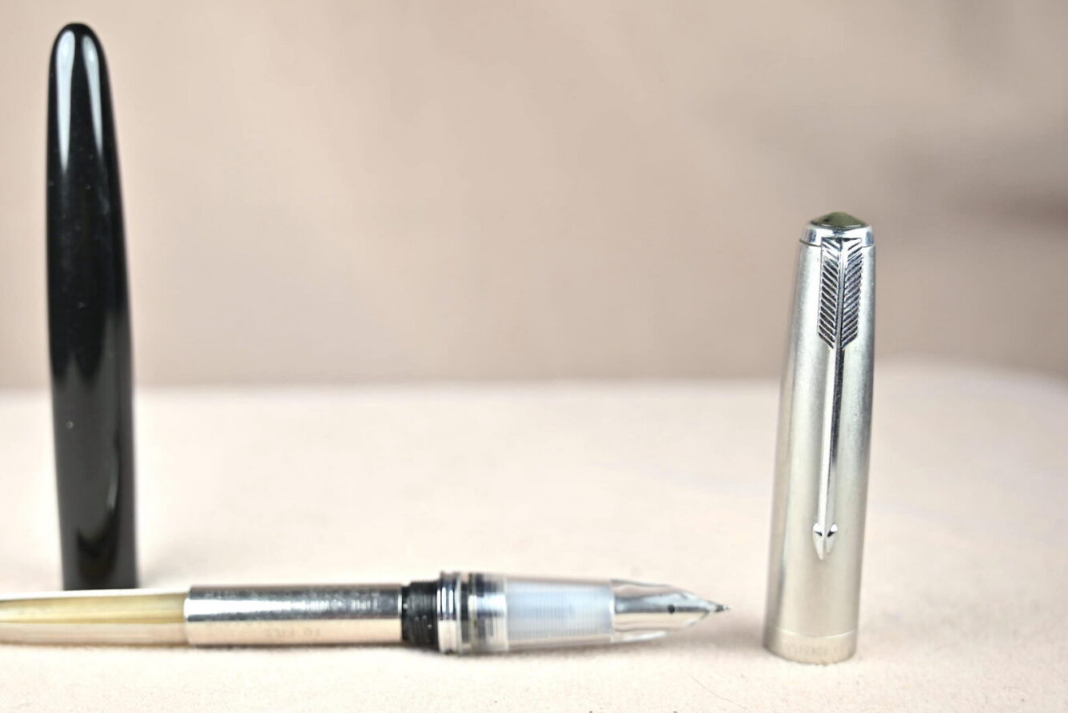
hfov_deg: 35.0
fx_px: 1691
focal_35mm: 57
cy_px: 315
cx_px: 437
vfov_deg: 23.8
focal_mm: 47
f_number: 5.6
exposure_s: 1/80
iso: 100
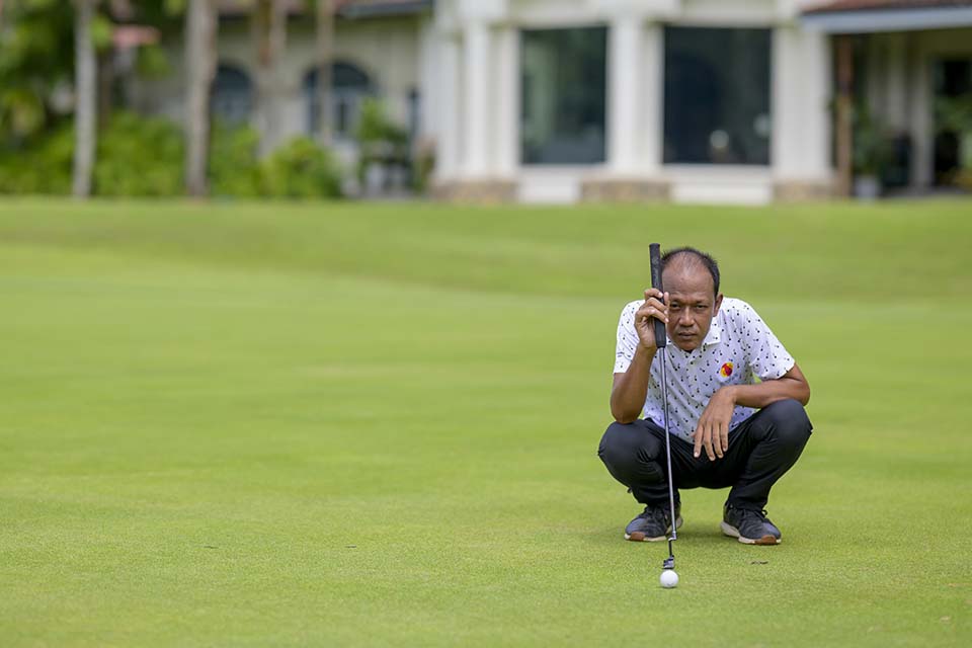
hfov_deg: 23.9
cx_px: 486
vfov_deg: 16.1
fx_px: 2295
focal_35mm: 85
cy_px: 324
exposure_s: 1/20000
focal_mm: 85
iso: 560
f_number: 1.6
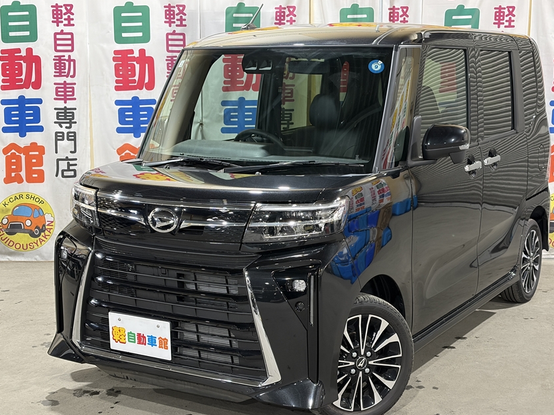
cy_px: 217
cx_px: 286
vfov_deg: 26.1
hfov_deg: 34.3
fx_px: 896
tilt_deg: -8.6
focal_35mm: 56
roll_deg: +0.9
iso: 160
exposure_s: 1/33
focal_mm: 5.96
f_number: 1.6
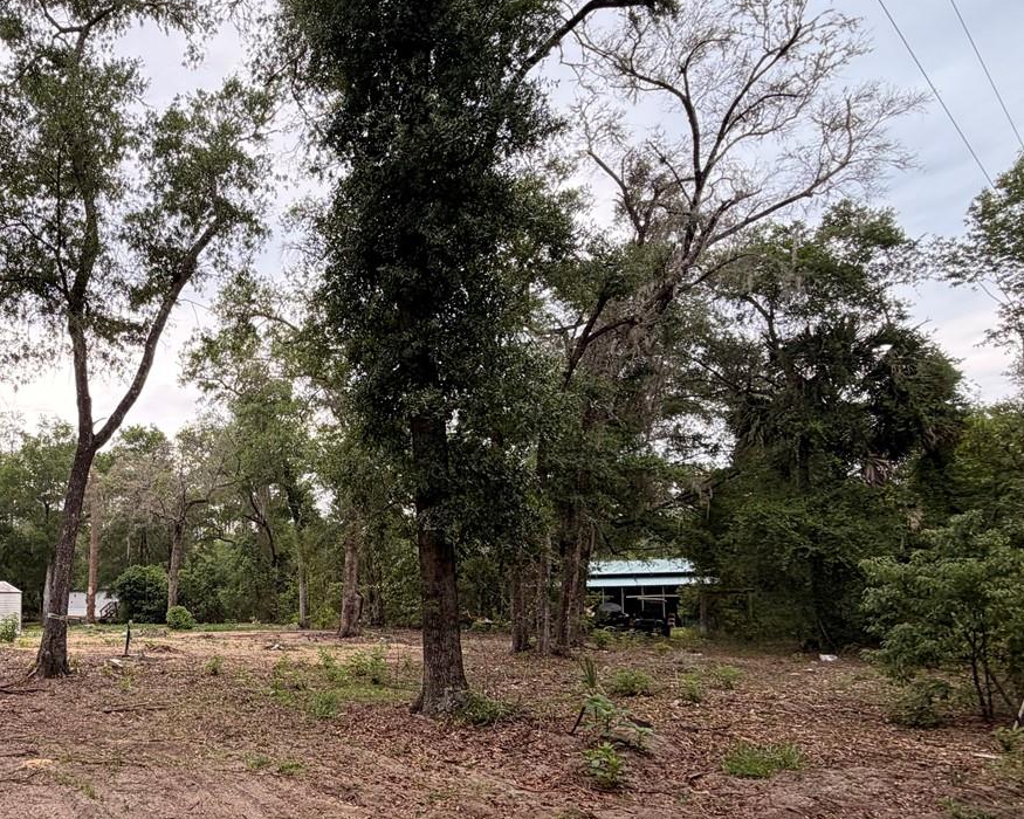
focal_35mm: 25
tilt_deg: +3.7
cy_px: 553
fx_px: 758
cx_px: 205
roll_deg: +0.7
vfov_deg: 55.5
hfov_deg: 62.4
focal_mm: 2.22
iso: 40
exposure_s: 1/244
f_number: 2.2
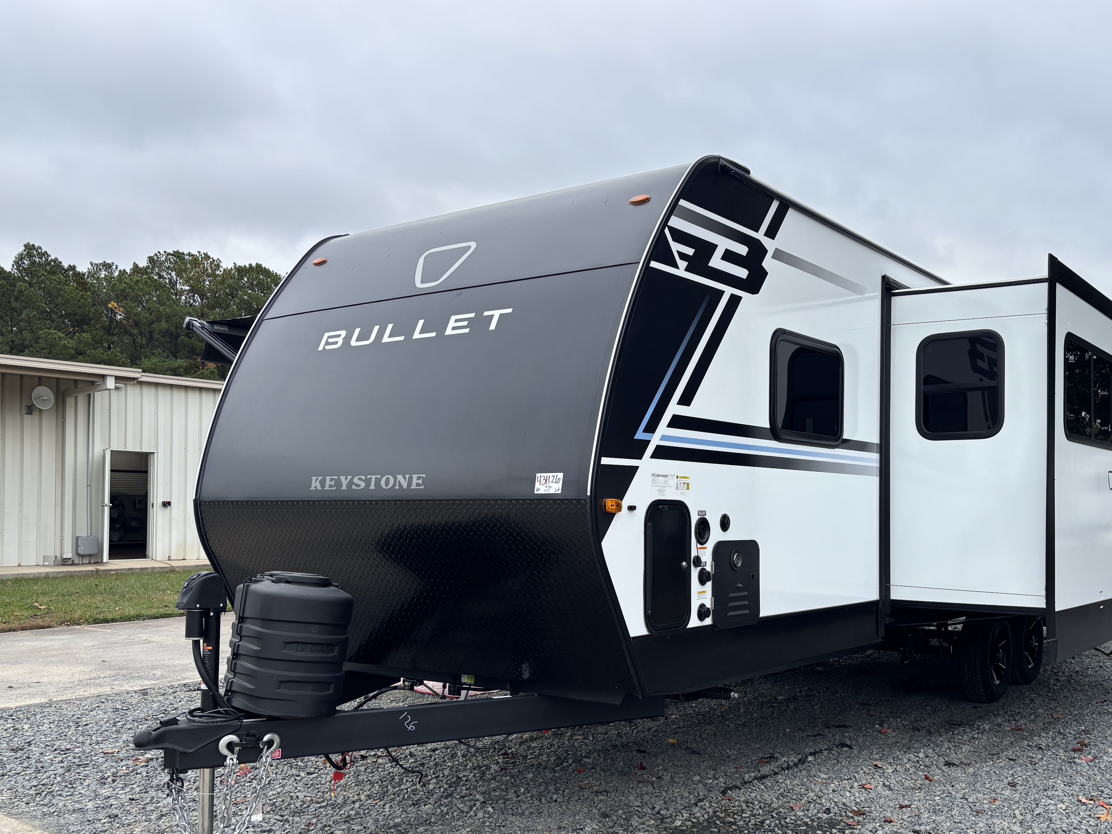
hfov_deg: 54.7
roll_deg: -0.9
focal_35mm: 33
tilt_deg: +1.2
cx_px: 696
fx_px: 1060
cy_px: 479
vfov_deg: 42.8
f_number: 1.6
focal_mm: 5.96
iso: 50
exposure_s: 1/997
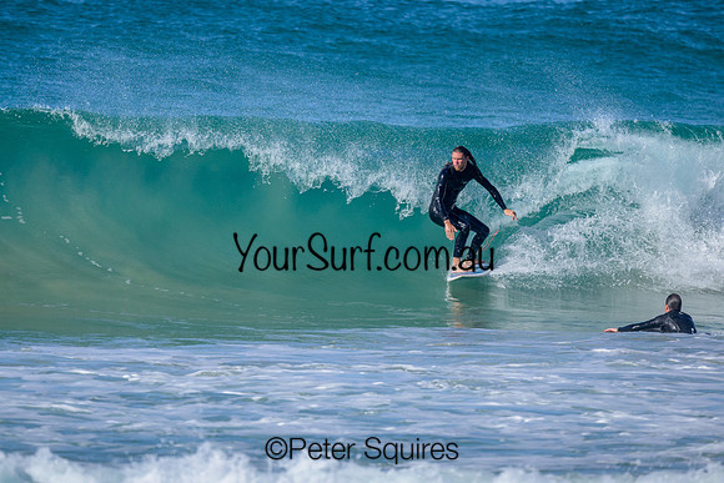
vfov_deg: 1.3
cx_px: 306
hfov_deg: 1.9
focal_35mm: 1099
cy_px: 151
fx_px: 22106
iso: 400
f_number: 6.3
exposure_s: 1/2000
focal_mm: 800
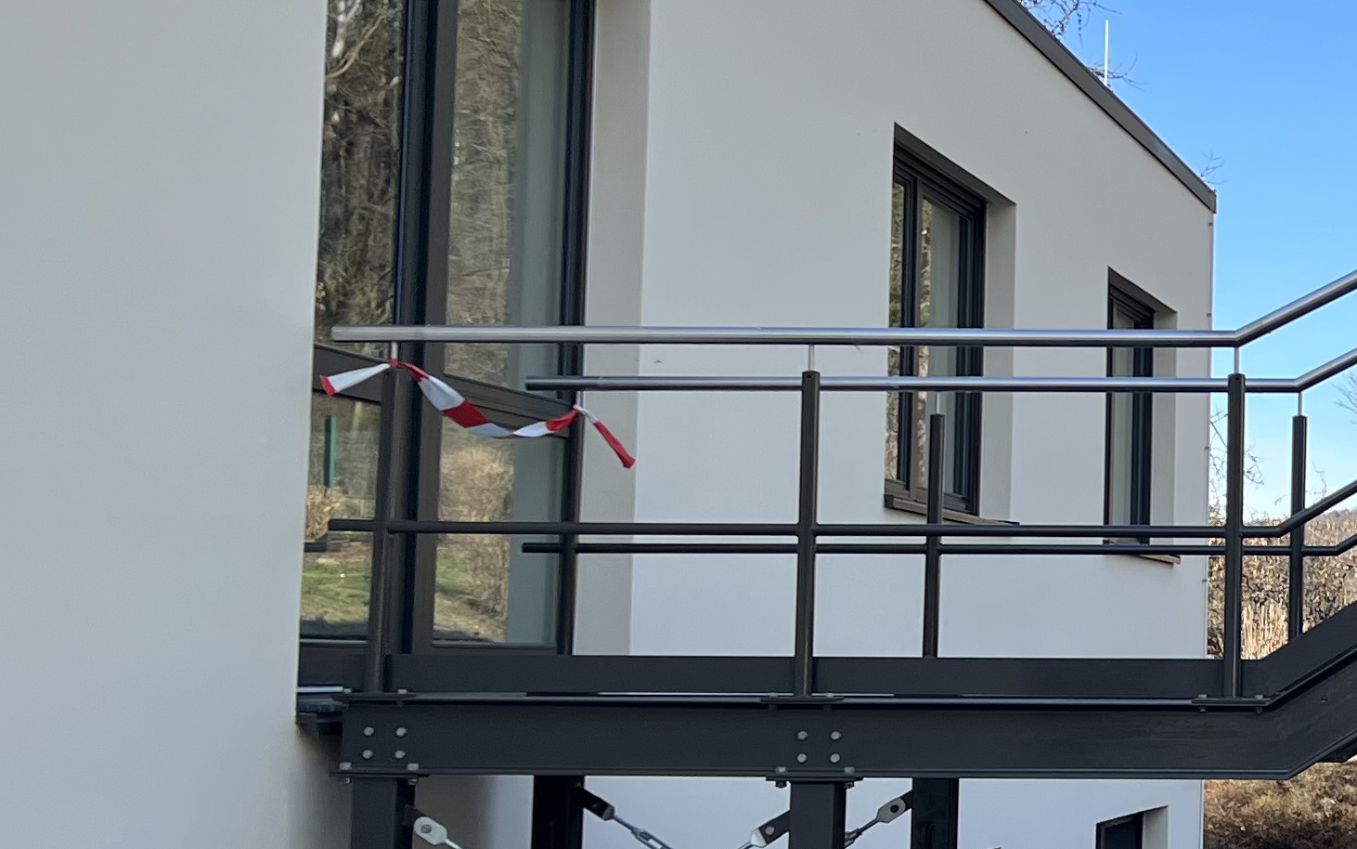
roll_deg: +0.4
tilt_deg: +5.7
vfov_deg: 17.2
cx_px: 1483
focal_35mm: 76
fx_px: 2811
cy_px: 402
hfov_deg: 25.2
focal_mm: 5.7
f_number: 1.5
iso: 50
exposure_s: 1/1808
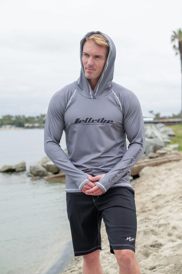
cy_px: 137
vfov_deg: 39.6
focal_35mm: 50
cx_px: 91
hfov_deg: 27.0
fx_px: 379
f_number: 4
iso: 100
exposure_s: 1/500
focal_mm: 50
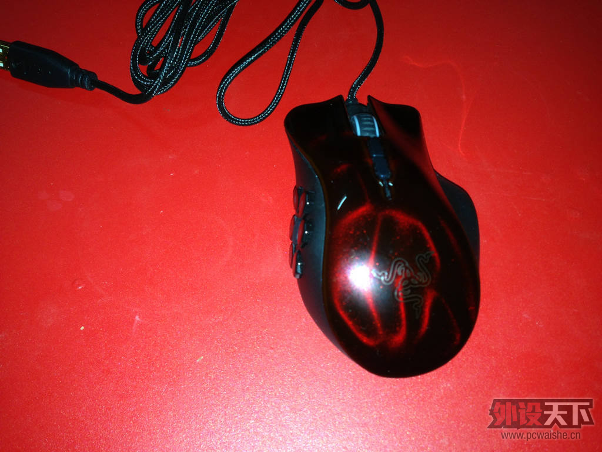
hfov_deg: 55.4
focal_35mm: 33
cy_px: 226
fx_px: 574
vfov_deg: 42.9
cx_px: 301
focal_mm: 4.13
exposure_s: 1/16
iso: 64
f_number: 2.4
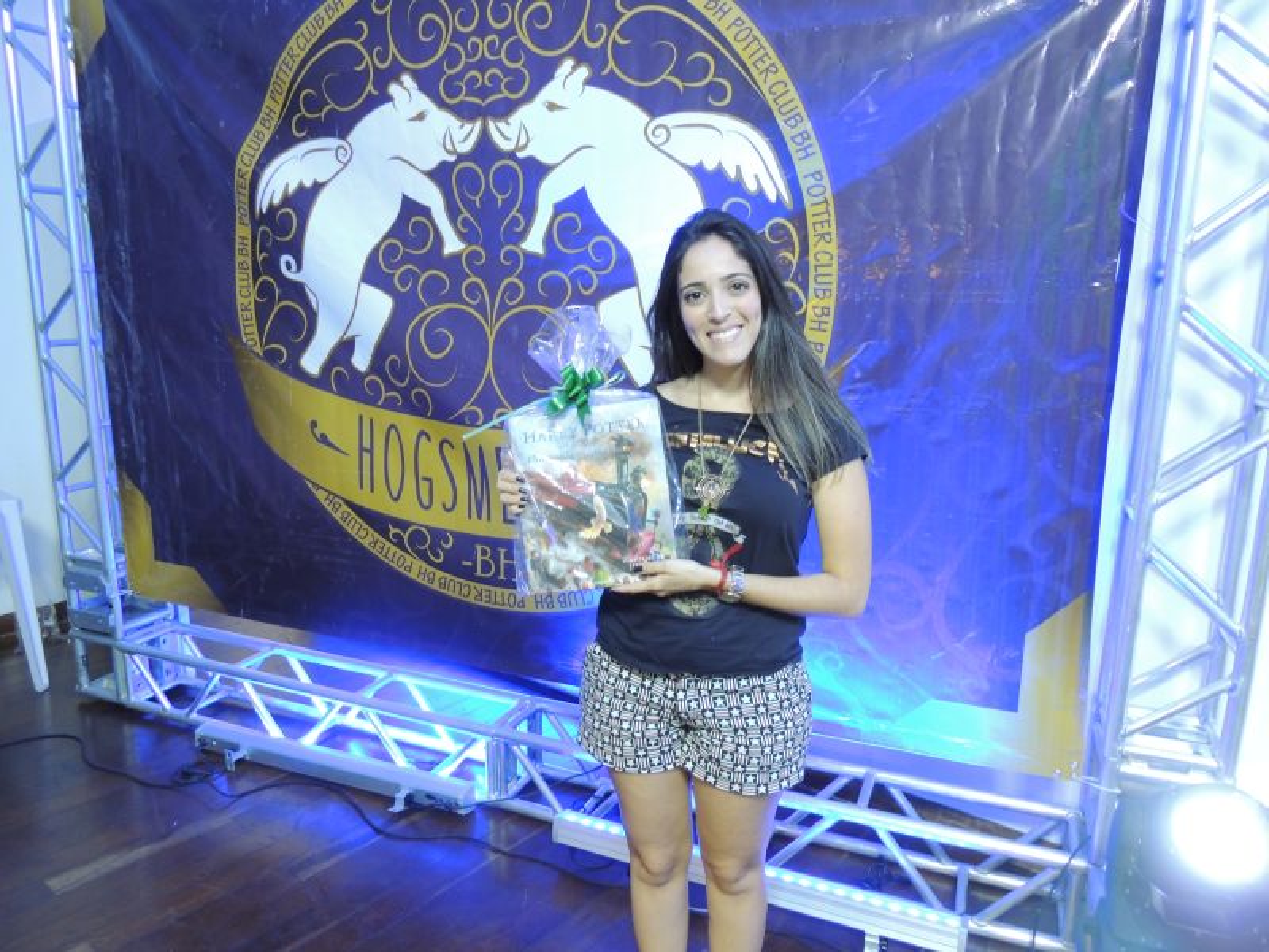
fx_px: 880
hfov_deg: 71.6
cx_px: 634
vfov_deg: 56.8
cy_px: 476
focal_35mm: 24
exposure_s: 1/10
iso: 400
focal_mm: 4.3
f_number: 3
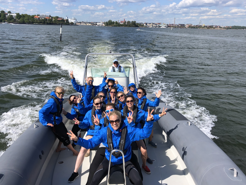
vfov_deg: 48.2
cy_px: 92
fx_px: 206
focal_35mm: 29
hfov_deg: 61.6
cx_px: 119
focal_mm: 3.99
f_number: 1.8
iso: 20
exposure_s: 1/2288
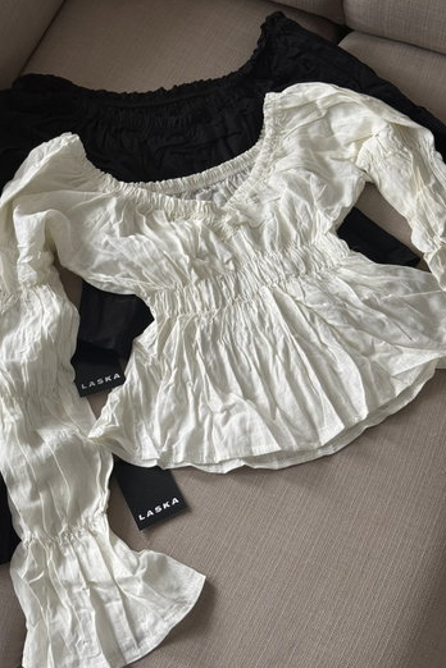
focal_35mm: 51
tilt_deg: -59.5
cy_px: 336
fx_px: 948
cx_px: 205
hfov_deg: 26.5
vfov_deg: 38.9
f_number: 1.78
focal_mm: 6.76
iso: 100
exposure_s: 1/60
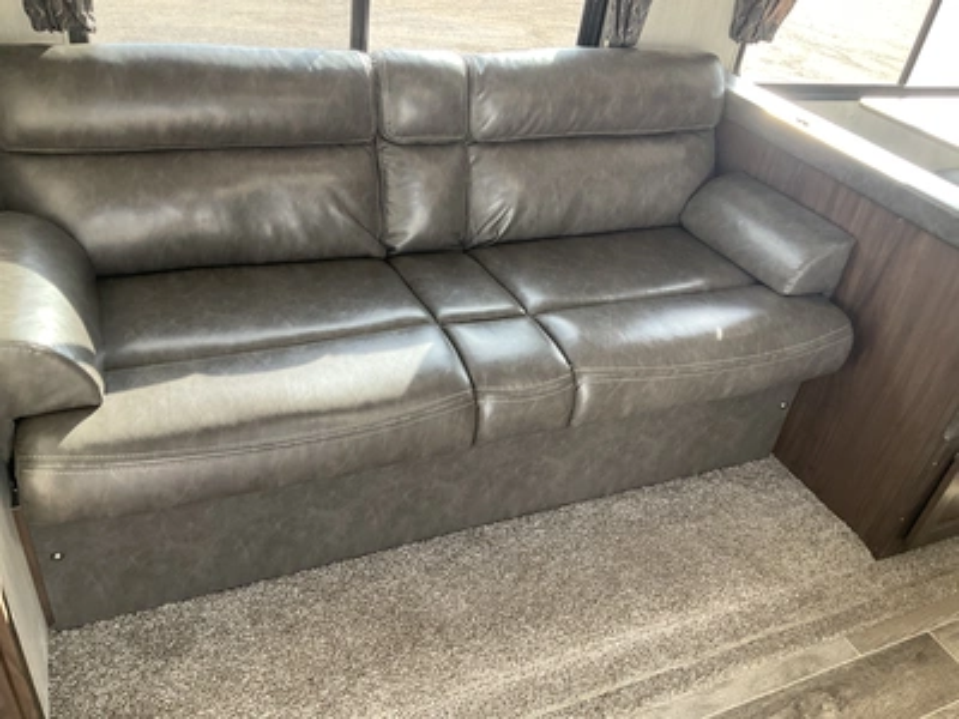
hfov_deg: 61.7
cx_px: 480
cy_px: 360
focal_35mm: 29
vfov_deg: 48.2
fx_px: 803
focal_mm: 3
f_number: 1.8
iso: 64
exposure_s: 1/110
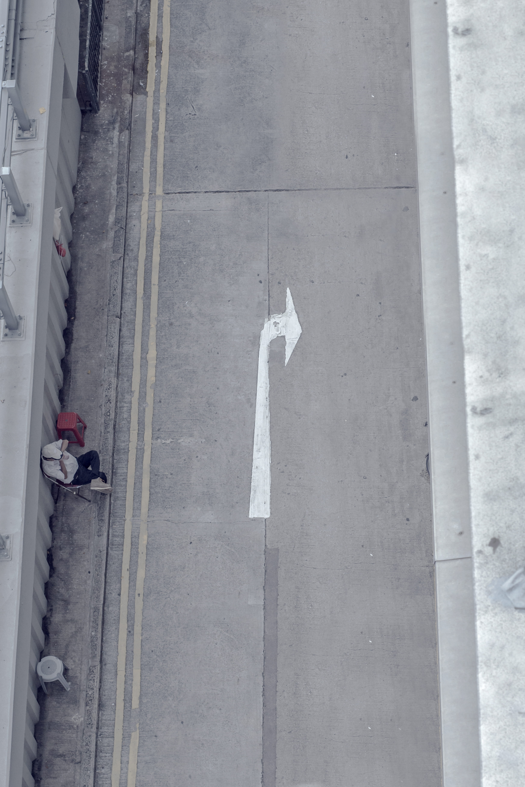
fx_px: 1093
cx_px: 262
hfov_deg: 27.0
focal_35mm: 50
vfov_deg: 39.6
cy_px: 394
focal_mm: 50
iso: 250
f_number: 7.1
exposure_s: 1/400
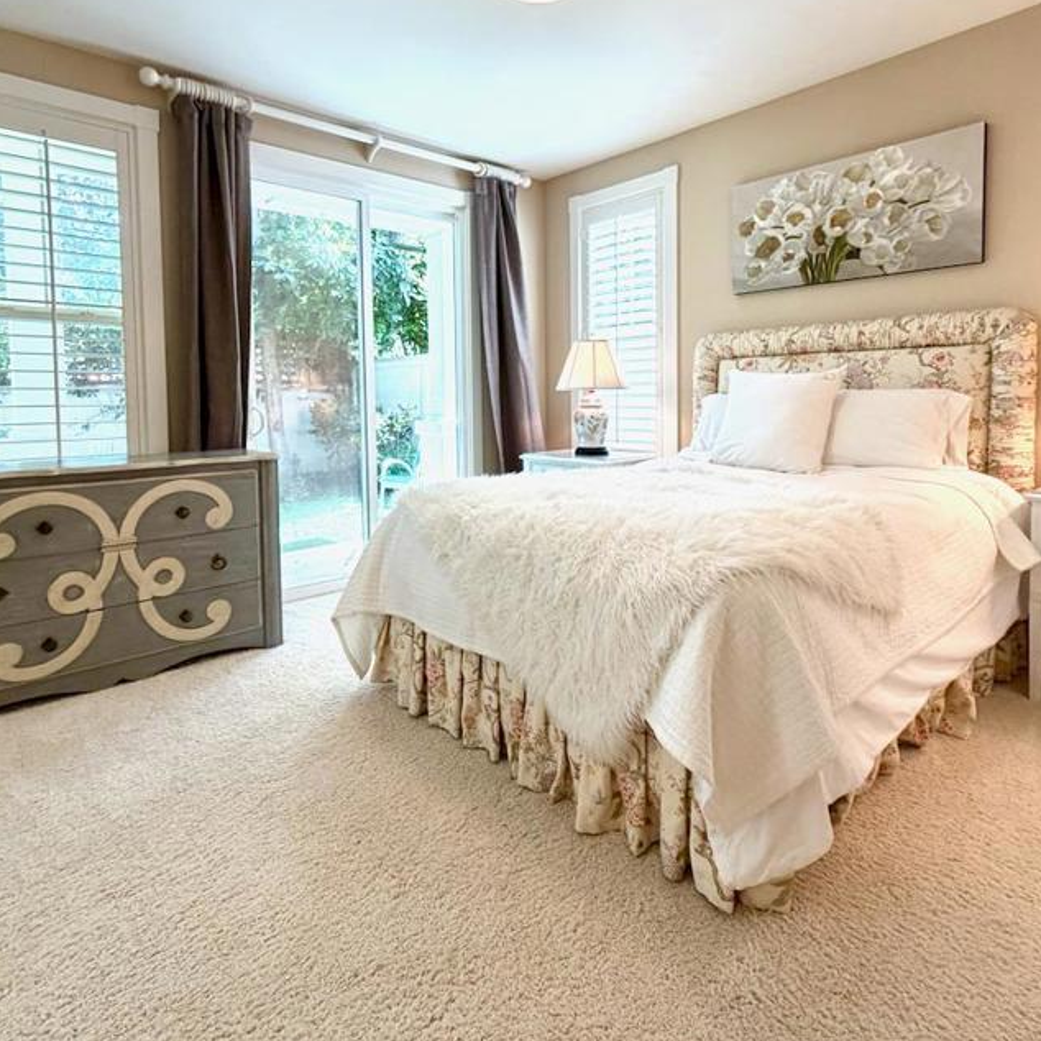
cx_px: 520
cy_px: 425
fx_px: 680
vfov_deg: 74.1
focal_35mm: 20
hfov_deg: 74.8
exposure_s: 1/120
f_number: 2.2
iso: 125
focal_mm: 2.22
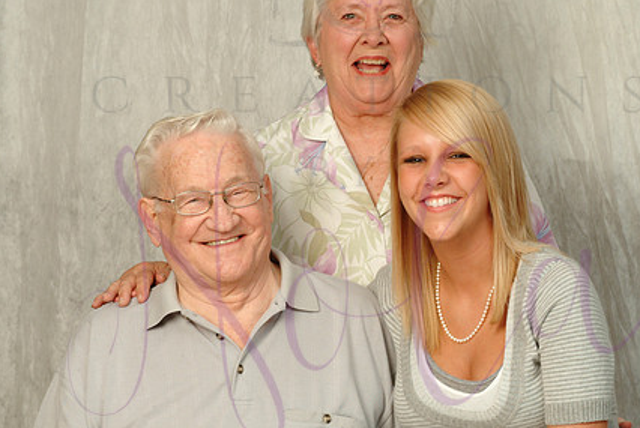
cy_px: 168
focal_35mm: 215
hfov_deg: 9.6
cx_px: 370
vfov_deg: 6.4
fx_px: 3820
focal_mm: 105
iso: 400
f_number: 11
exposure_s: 1/125
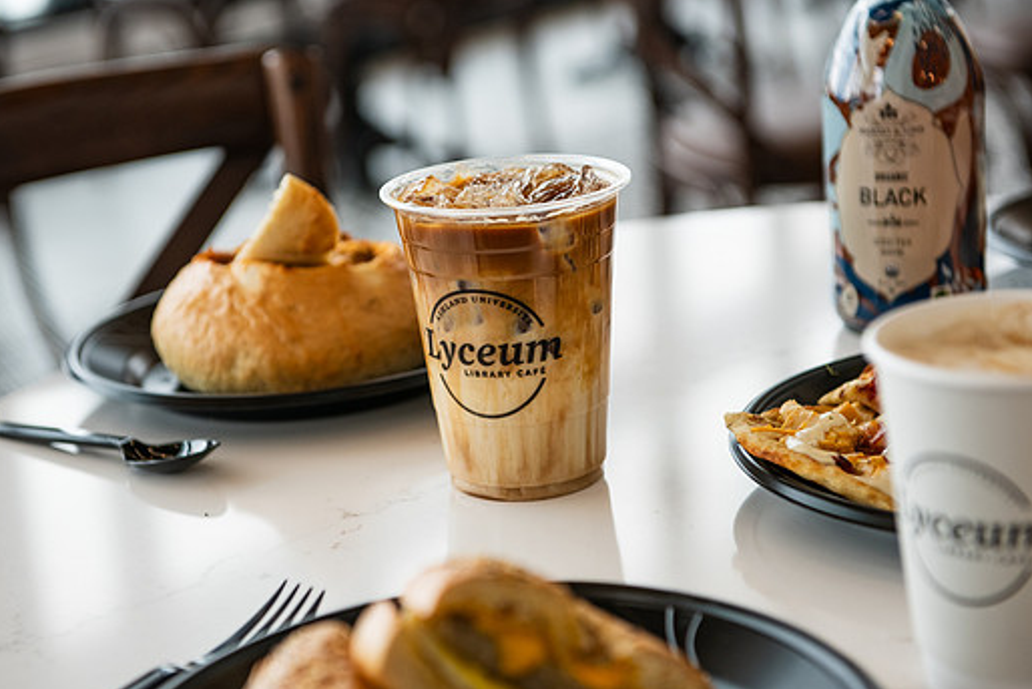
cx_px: 476
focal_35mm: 79
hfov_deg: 25.7
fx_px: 2265
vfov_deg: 17.3
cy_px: 334
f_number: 4
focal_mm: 70
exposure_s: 1/200
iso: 640
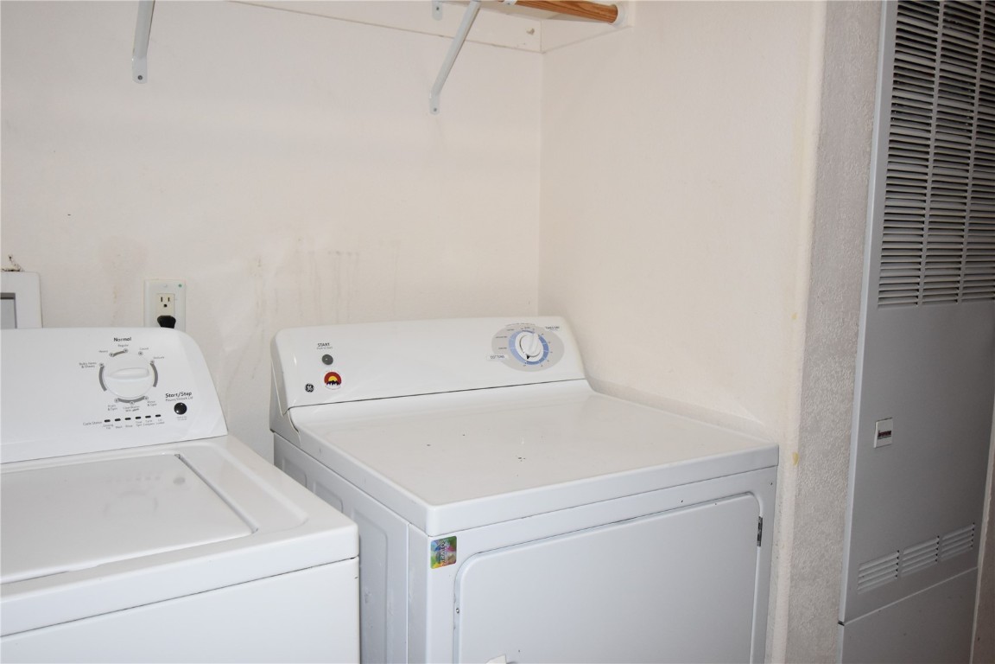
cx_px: 498
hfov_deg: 61.9
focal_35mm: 30
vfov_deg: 43.6
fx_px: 829
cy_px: 332
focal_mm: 20
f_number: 5.6
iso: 1250
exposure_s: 1/60
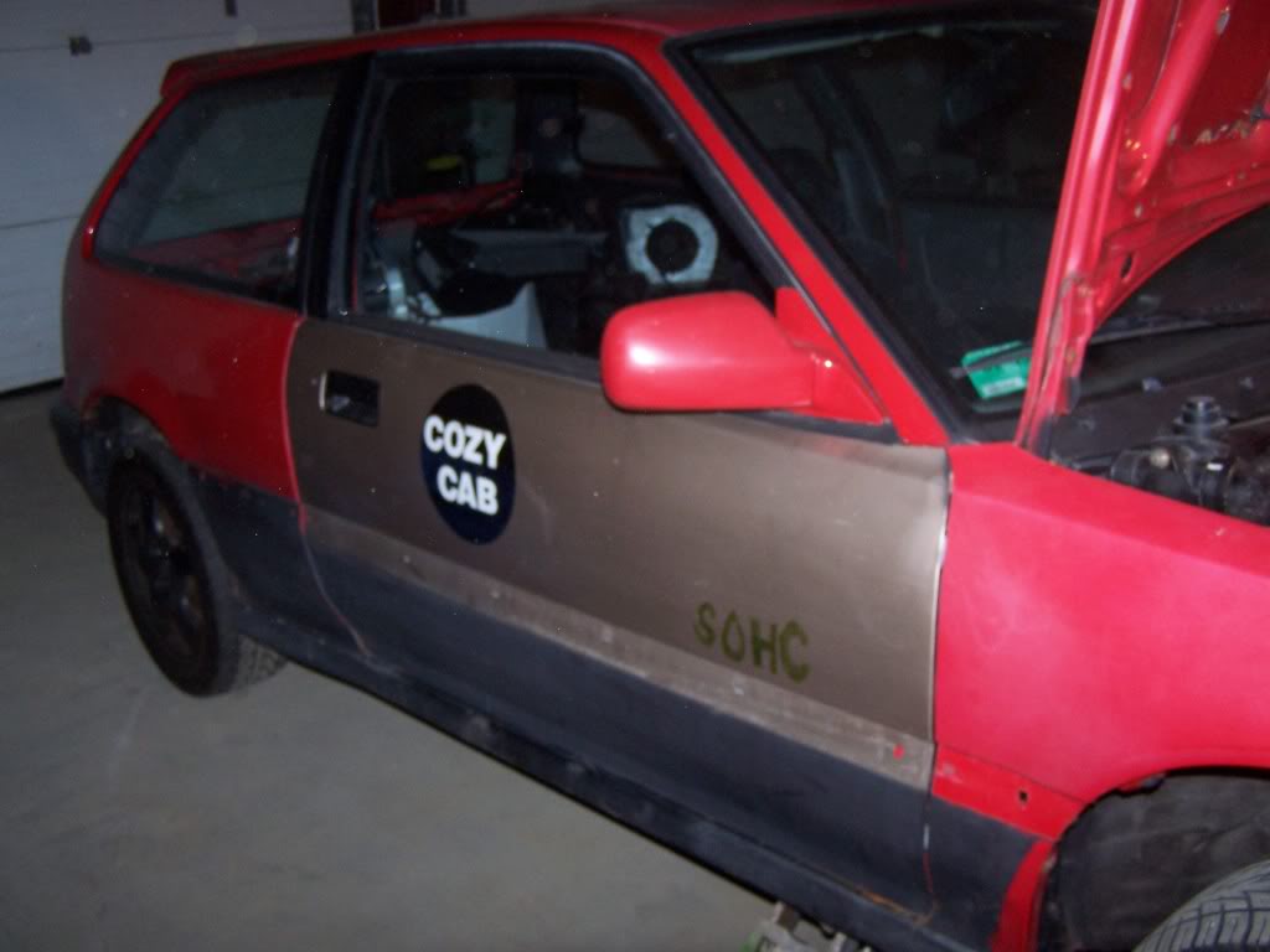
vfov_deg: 37.7
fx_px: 1394
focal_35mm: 38
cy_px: 476
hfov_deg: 49.0
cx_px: 635
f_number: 2.8
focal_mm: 6.3
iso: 140
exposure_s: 1/60
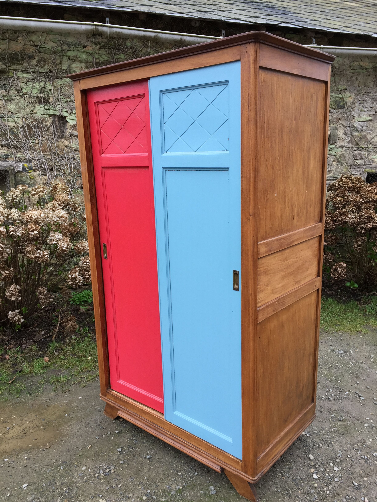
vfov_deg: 61.7
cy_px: 251
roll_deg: +0.2
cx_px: 188
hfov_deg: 48.2
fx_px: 421
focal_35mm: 29
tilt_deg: -10.5
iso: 32
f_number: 2.2
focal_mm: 4.15
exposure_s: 1/122
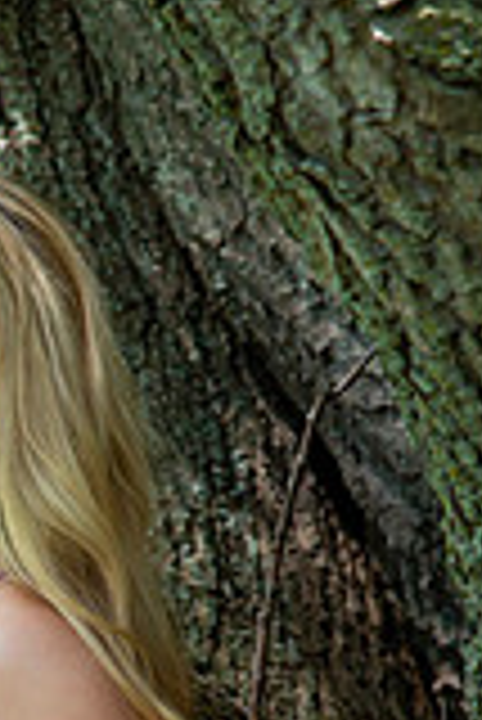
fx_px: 6773
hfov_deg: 4.1
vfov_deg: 6.1
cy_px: 711
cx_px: -113
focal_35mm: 338
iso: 320
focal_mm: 120
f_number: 5.6
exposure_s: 1/160
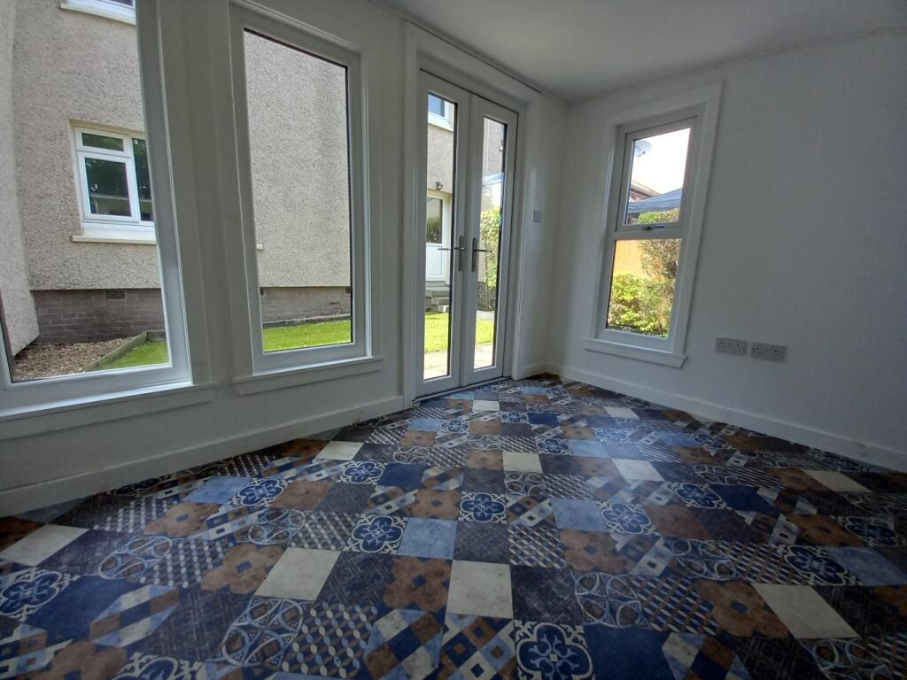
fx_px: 341
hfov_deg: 106.2
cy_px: 340
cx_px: 454
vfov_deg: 89.9
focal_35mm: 13
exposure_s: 1/120
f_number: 2.2
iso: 50
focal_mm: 1.13
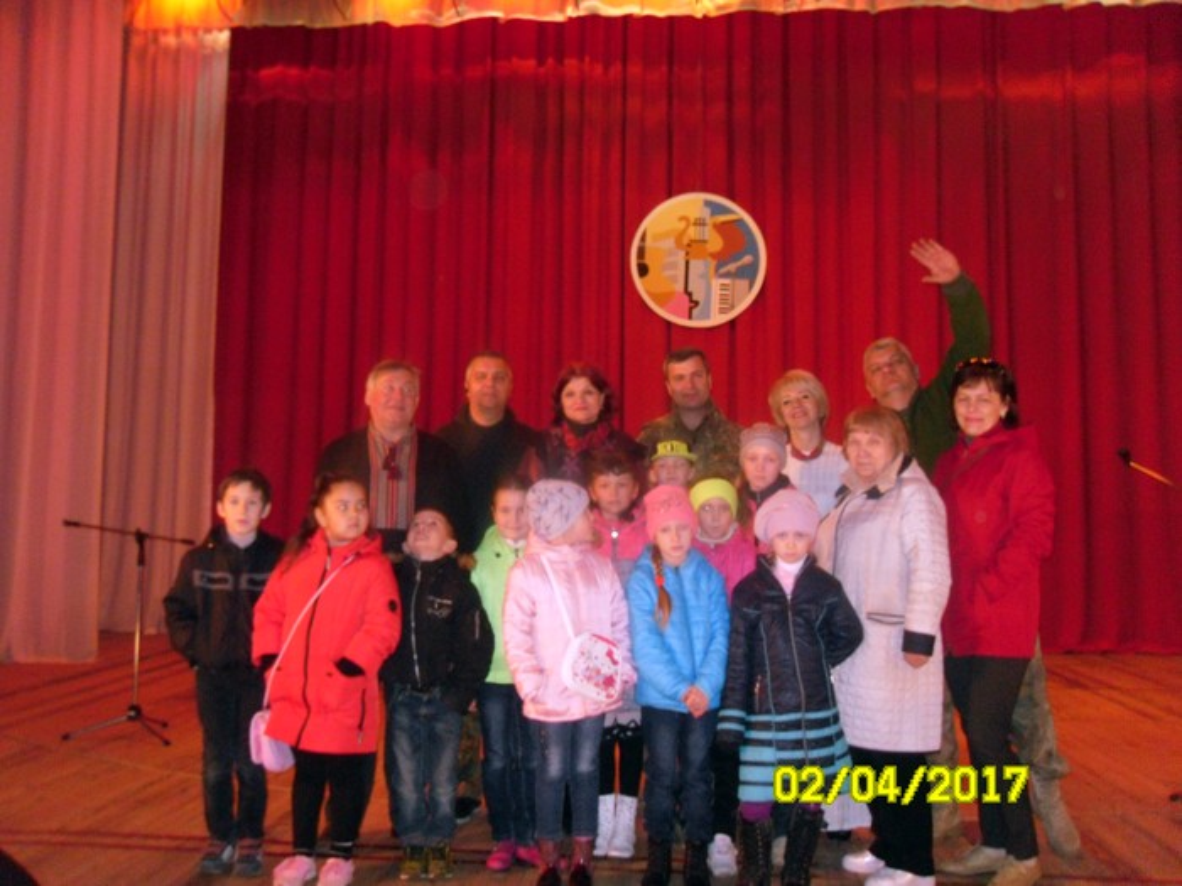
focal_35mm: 35
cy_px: 443
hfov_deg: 52.6
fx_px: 1195
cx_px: 591
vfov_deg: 40.7
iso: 400
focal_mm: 6.3
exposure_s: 1/45
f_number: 3.5
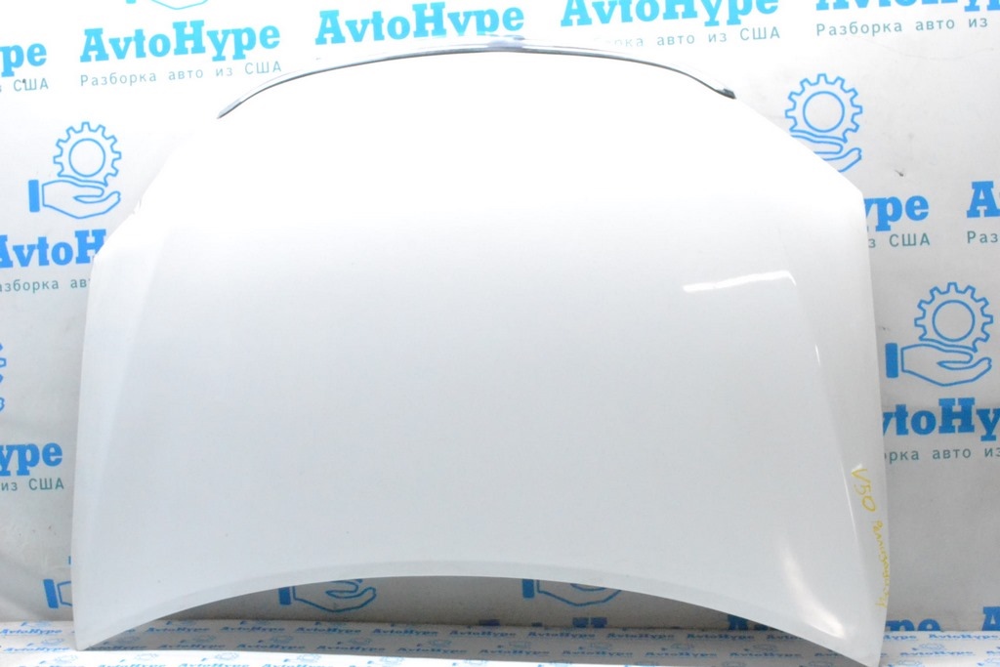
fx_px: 1250
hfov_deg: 43.6
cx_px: 500
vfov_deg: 29.9
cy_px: 334
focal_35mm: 45
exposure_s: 1/100
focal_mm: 30
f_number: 11
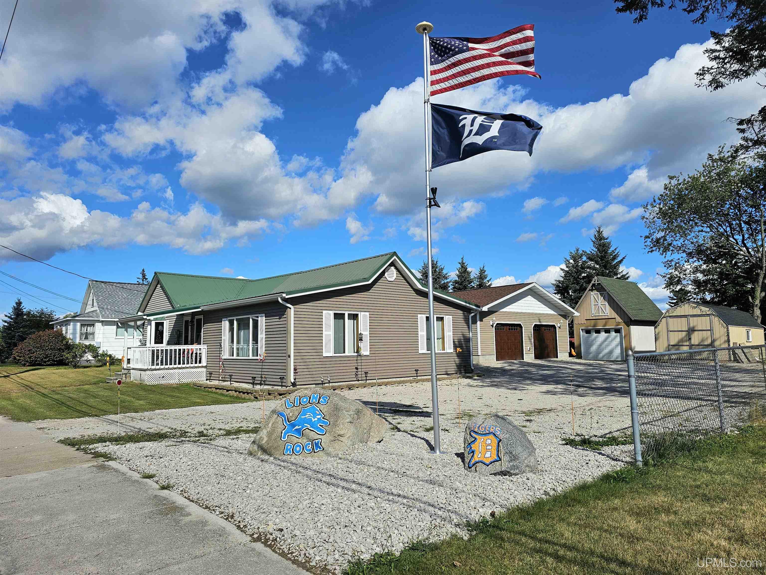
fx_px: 509
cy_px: 288
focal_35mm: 23
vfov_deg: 58.9
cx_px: 383
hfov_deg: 73.9
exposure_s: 1/1429
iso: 10
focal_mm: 6.3
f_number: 1.7
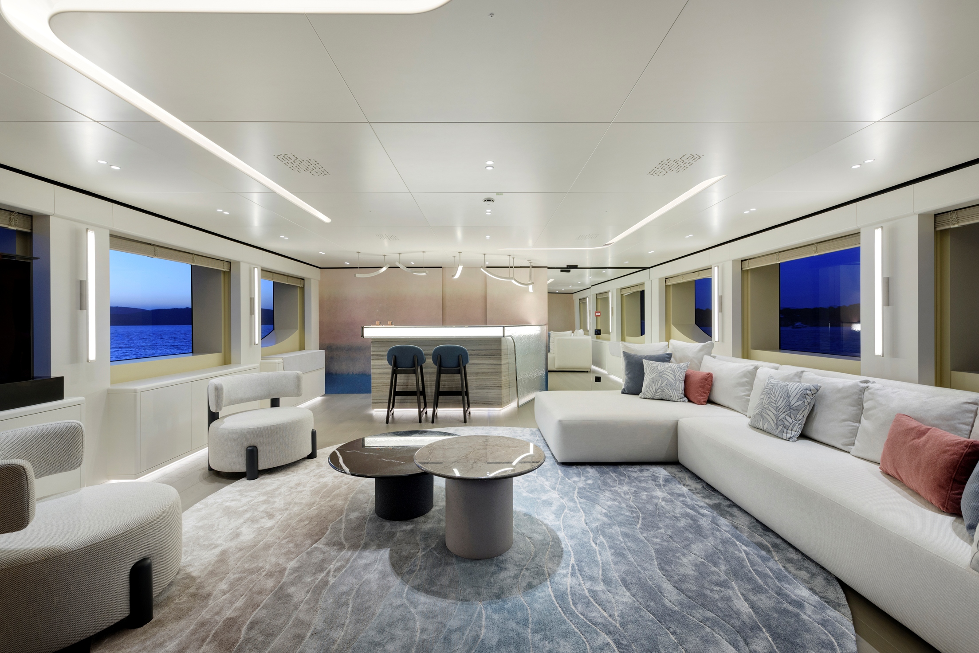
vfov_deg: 81.3
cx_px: 490
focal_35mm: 14
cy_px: 326
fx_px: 381
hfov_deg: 104.2
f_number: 11
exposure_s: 1/10
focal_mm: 14
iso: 400
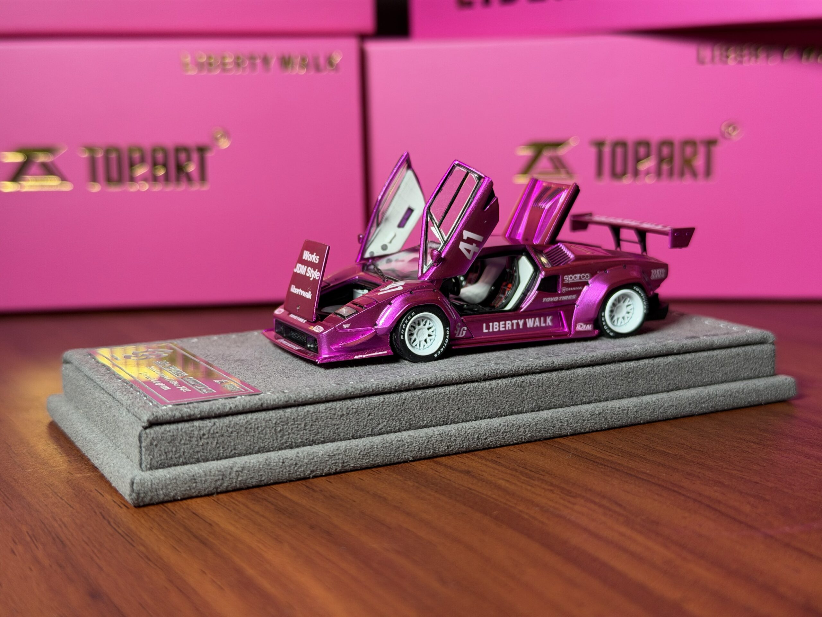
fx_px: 1140
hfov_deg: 39.7
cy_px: 308
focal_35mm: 48
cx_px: 411
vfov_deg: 30.3
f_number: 1.78
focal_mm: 6.76
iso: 100
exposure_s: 1/105
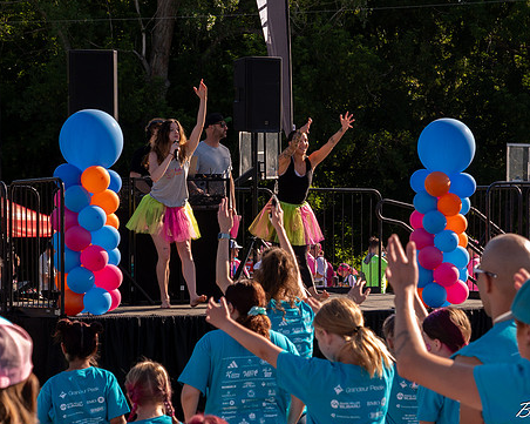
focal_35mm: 132
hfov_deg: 14.6
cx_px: 312
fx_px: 2069
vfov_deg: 11.7
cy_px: 231
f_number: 8
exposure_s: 1/250
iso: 200
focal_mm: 75
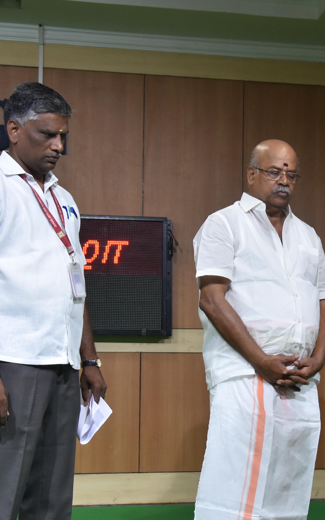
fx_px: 1091
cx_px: 292
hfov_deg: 16.7
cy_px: 274
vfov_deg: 26.8
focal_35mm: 77
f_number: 5
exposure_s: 1/100
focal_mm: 28
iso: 800
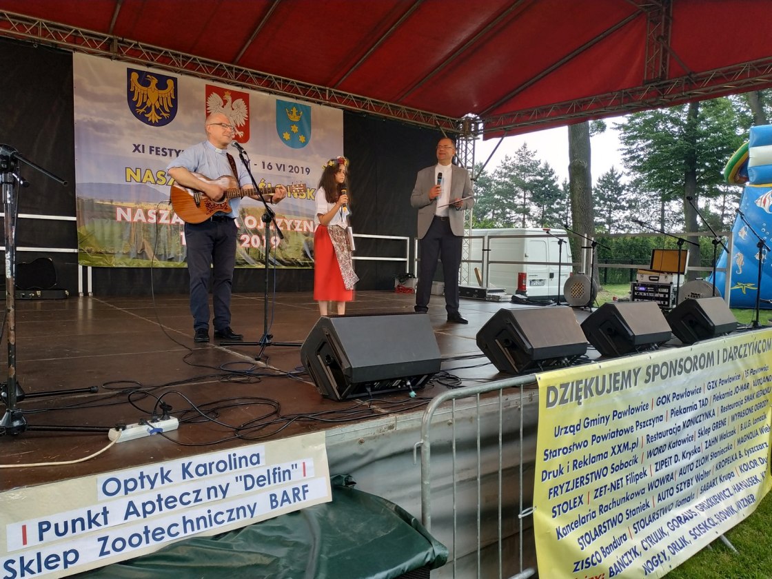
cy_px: 290
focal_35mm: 24
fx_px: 535
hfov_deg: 71.6
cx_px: 386
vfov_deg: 56.8
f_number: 1.9
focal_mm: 3.94
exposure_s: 1/100
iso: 320
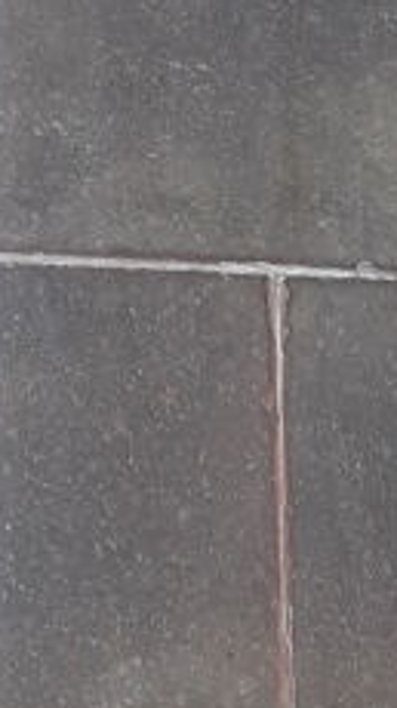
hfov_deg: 8.6
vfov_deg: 14.8
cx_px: 856
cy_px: 1170
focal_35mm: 131
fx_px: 2457
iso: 40
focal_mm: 3.6
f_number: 1.9
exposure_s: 1/436
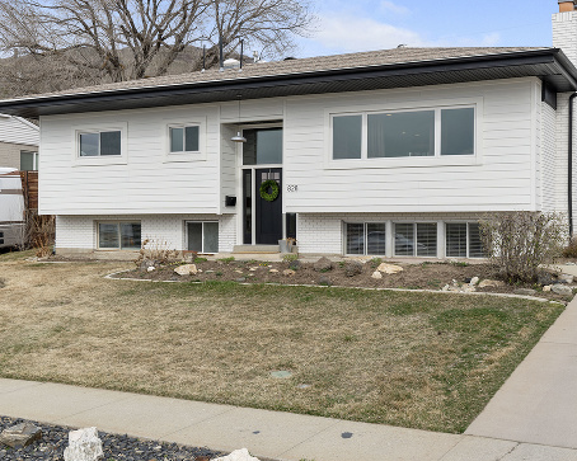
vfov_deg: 36.5
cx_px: 366
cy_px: 227
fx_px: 700
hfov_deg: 44.4
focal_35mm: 41
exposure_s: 1/125
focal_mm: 21
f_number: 8
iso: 64
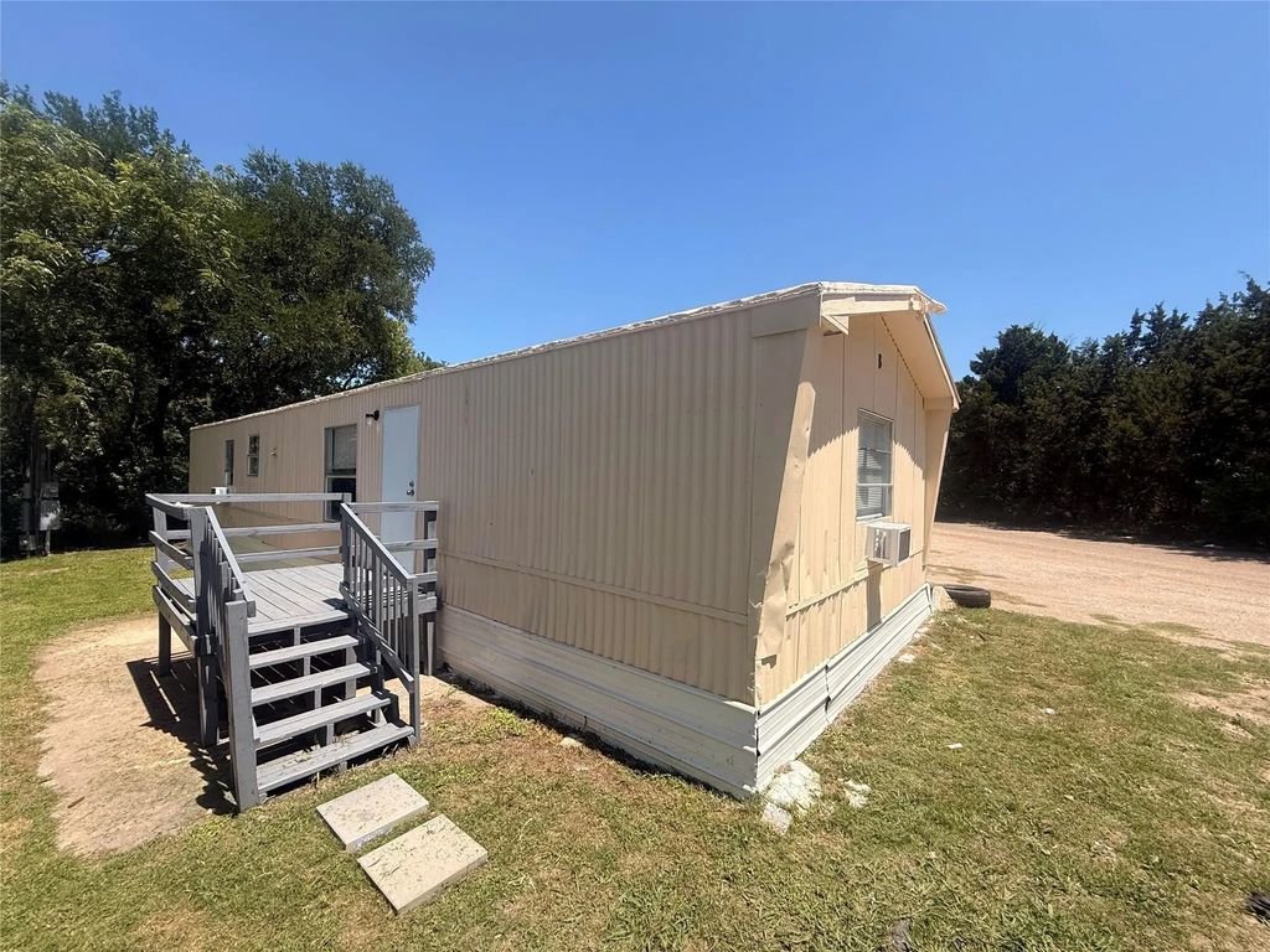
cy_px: 476
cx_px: 635
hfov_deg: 102.1
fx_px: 514
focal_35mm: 14
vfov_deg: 85.7
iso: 50
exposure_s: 1/1961
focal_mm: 2.22
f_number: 2.2
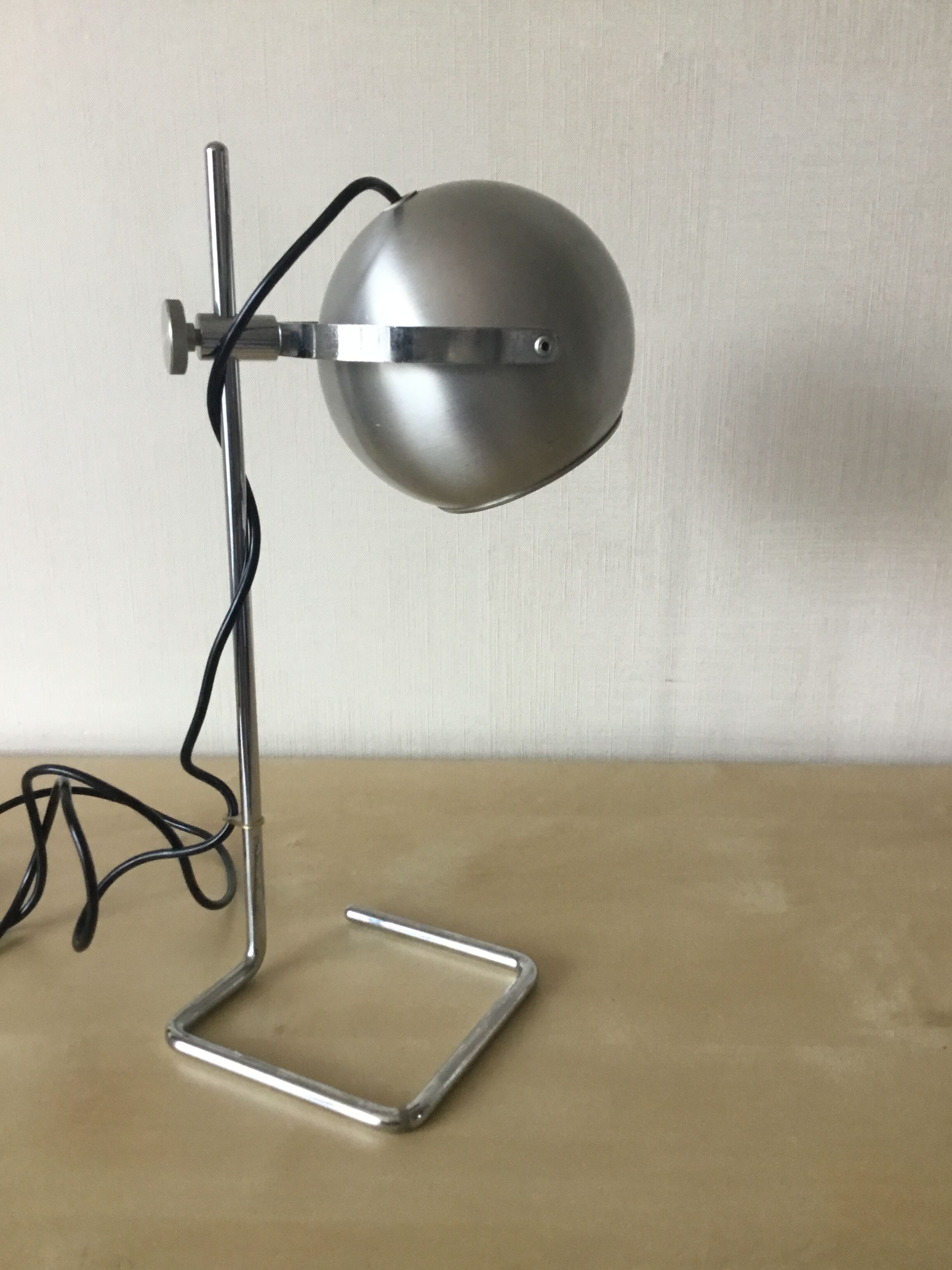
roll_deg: +0.9
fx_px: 1137
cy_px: 635
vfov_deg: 58.4
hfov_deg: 45.4
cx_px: 476
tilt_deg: -18.0
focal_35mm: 31
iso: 64
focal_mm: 3.3
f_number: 2.4
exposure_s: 1/33
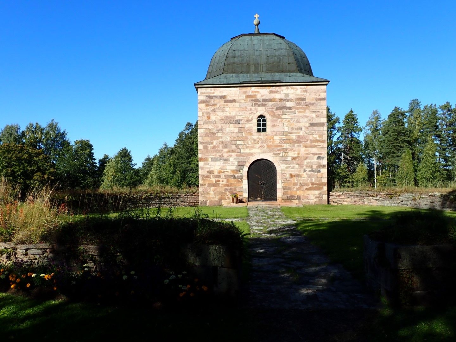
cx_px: 228
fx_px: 395
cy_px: 171
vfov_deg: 46.8
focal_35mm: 30
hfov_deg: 60.0
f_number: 9
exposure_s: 1/160
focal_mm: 5.5
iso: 100
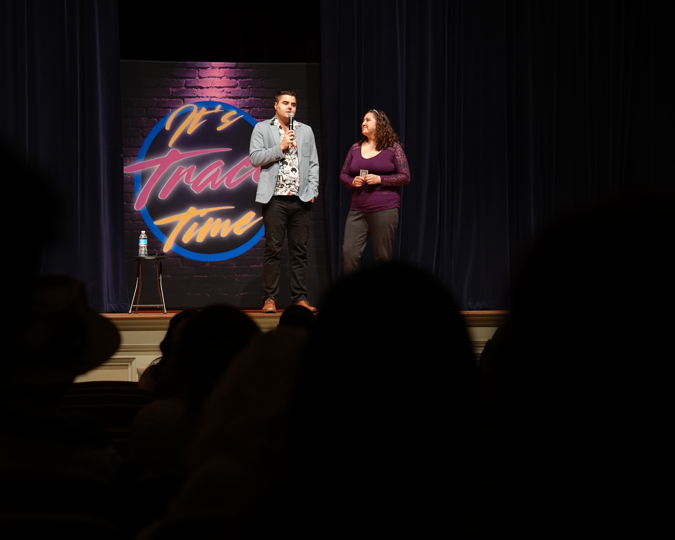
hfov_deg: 22.0
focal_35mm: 87
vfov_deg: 17.7
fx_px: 1738
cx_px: 289
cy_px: 272
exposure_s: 1/160
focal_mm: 70
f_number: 4
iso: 2500
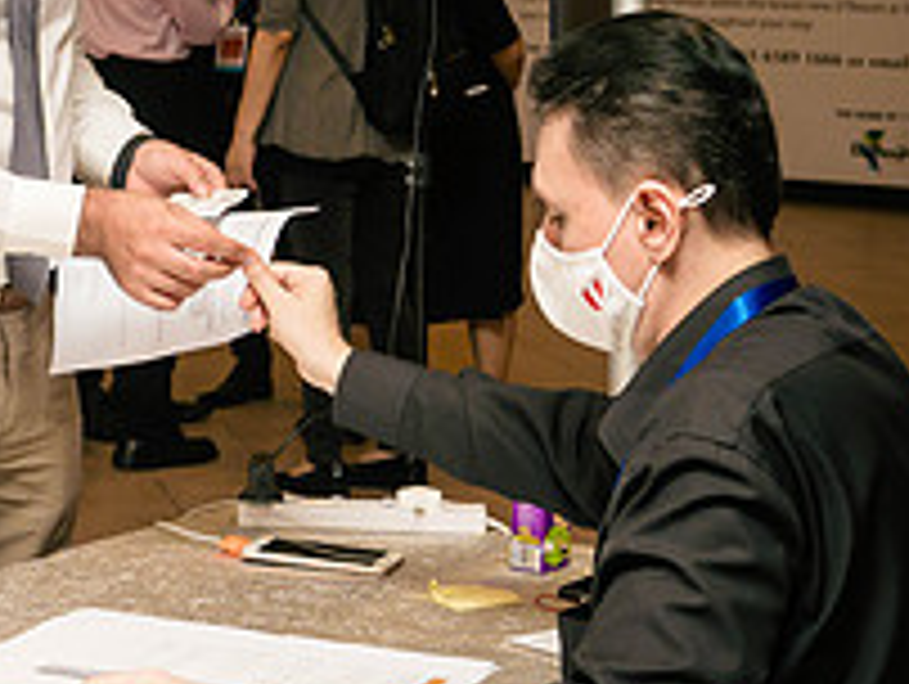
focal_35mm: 112
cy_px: 97
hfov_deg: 17.2
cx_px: 0
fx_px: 2945
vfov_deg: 13.2
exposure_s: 1/125
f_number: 2.8
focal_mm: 19
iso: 800
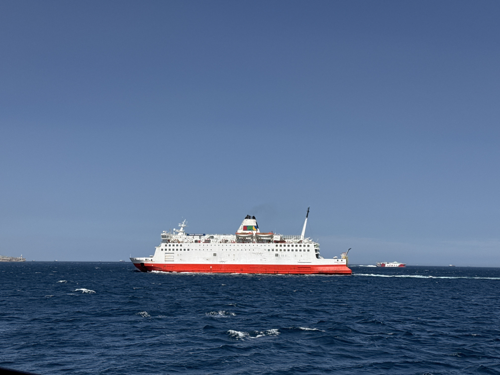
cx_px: 250
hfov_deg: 39.7
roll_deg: -0.9
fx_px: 693
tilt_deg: +7.1
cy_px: 188
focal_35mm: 48
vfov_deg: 30.3
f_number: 1.78
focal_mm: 6.76
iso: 64
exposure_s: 1/9009
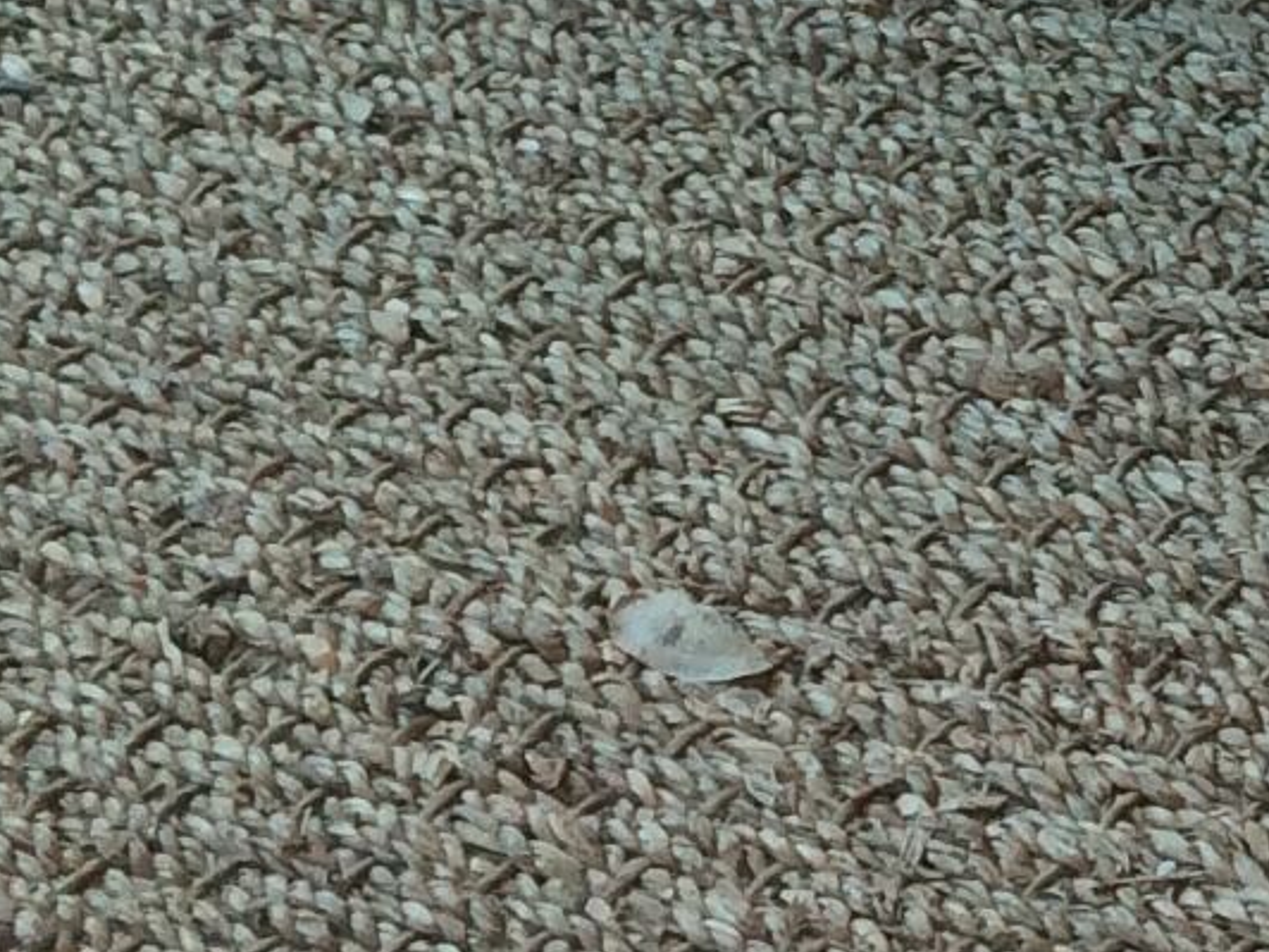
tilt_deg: -30.2
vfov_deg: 8.0
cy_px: -842
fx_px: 6525
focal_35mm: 178
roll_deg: +2.1
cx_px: 3349
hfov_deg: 9.5
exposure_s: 1/100
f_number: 2.2
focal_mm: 4.15
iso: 32
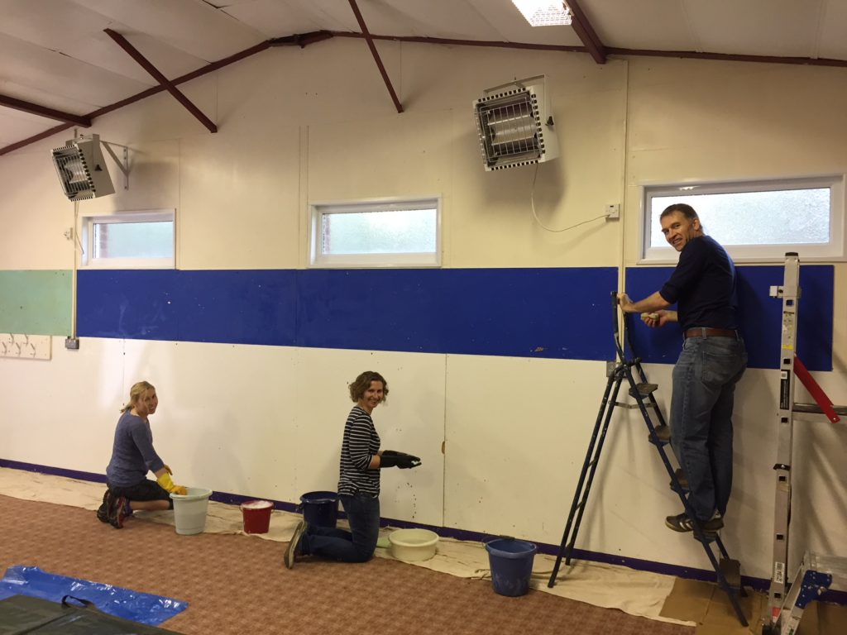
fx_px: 710
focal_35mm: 29
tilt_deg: +0.4
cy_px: 318
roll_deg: -1.5
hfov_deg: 61.7
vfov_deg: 48.2
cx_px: 424
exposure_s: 1/33
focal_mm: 4.15
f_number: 2.2
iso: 100
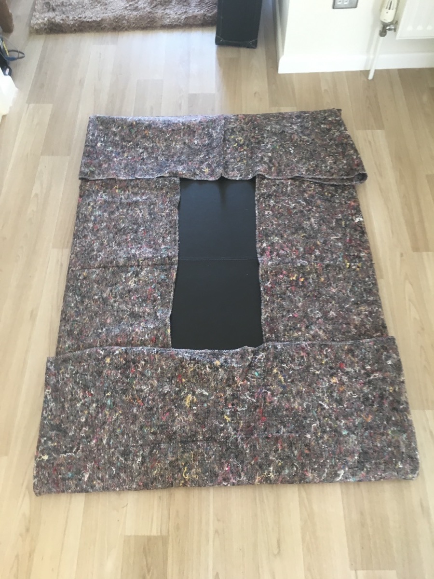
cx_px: 217
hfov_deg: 48.2
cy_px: 290
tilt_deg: -60.4
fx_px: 485
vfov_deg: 61.7
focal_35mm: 29
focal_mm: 4.15
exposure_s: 1/33
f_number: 2.2
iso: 100
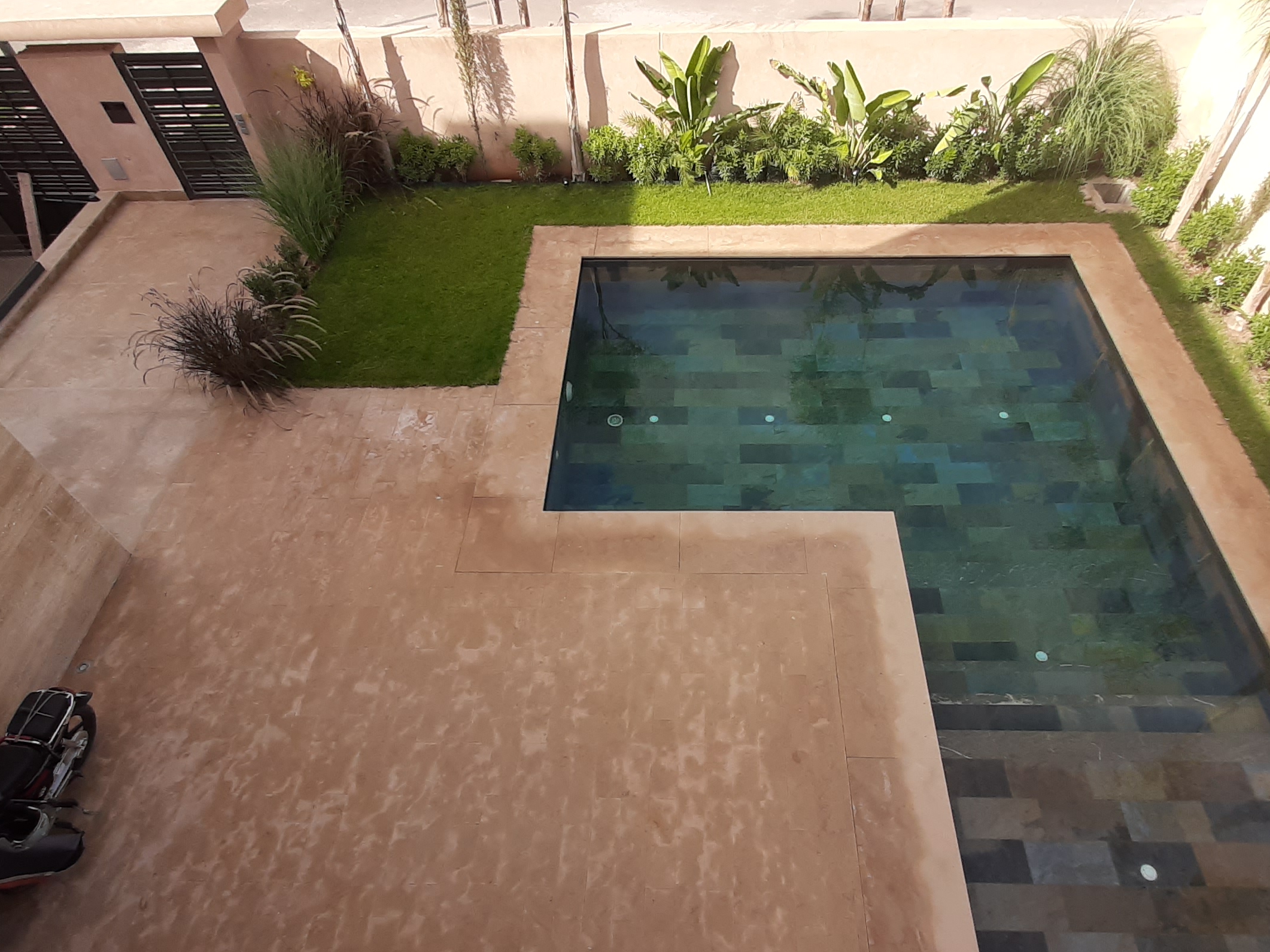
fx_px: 734
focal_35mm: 20
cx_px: 665
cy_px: 518
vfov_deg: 65.8
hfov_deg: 81.7
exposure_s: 1/501
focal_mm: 1.42
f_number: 2.2
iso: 40
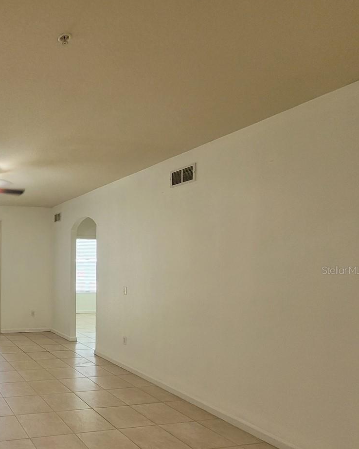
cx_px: -21
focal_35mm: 22
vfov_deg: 74.2
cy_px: 270
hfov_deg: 48.3
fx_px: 292
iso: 250
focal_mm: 2.2
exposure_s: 1/60
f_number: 2.2
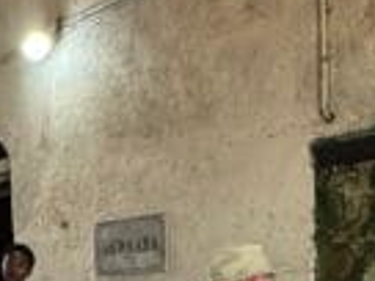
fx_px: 856
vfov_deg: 18.0
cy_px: 314
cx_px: 55
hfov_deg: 24.2
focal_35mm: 79
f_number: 2.2
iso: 125
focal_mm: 2.22
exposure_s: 1/99
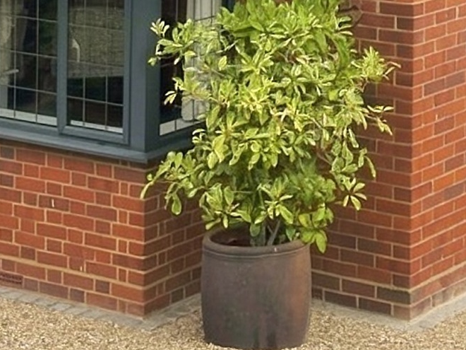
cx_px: 436
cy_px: -260
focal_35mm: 149
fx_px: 2006
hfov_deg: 13.1
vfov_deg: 9.5
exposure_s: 1/4000
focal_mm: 8.7
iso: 260
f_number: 1.8
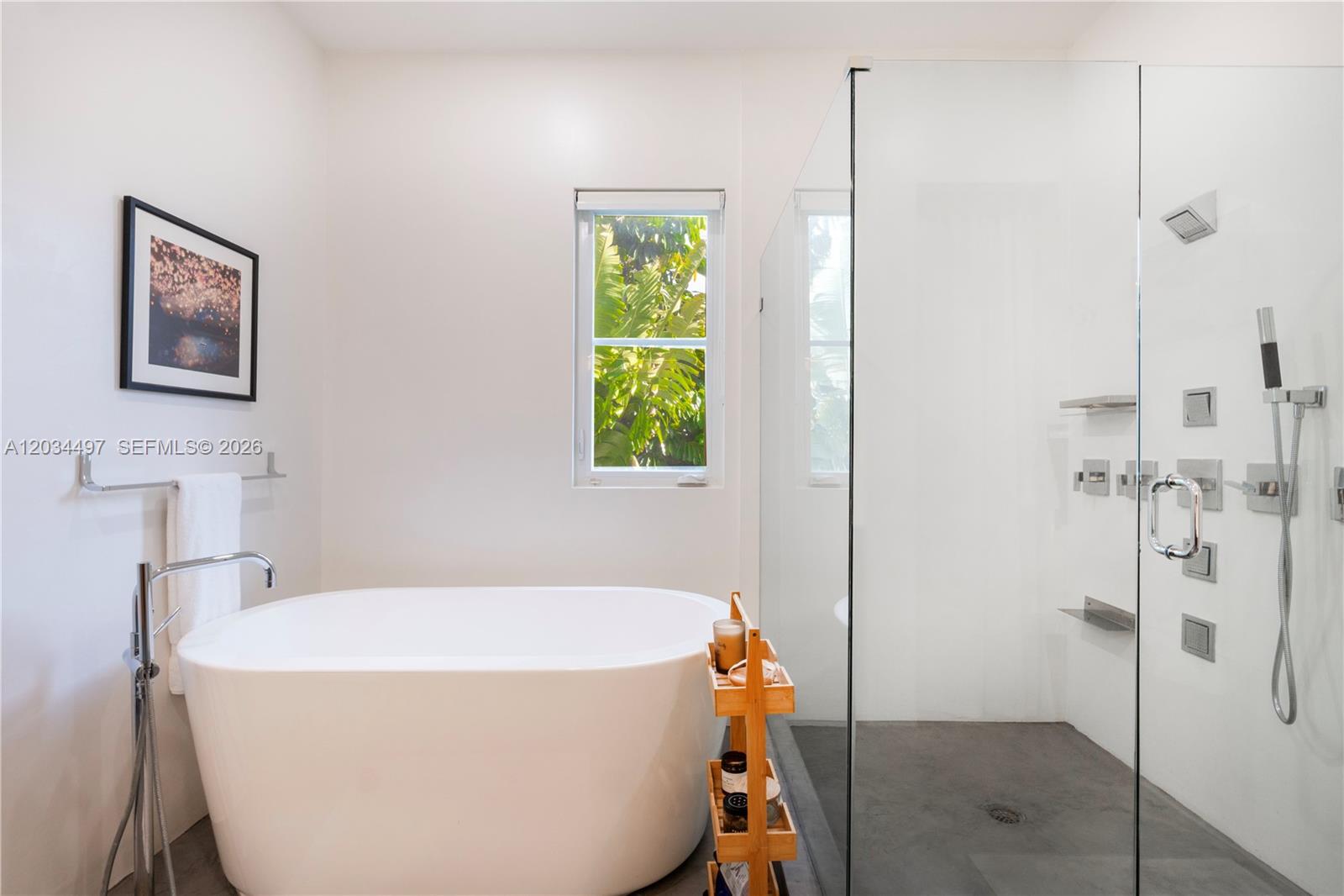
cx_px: 672
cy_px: 448
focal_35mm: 16
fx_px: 616
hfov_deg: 95.0
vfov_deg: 72.0
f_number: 8
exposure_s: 1/6
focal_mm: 11
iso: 250
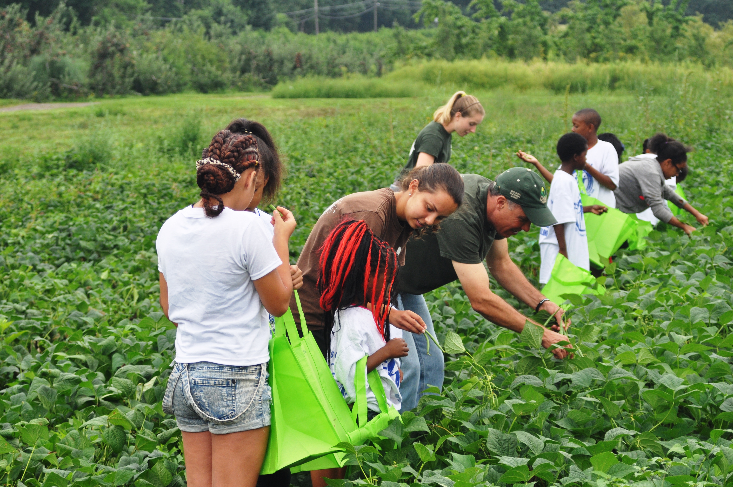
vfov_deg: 13.0
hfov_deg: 19.5
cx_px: 366
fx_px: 2135
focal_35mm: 105
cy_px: 244
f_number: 5.6
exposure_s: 1/500
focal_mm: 70
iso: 400
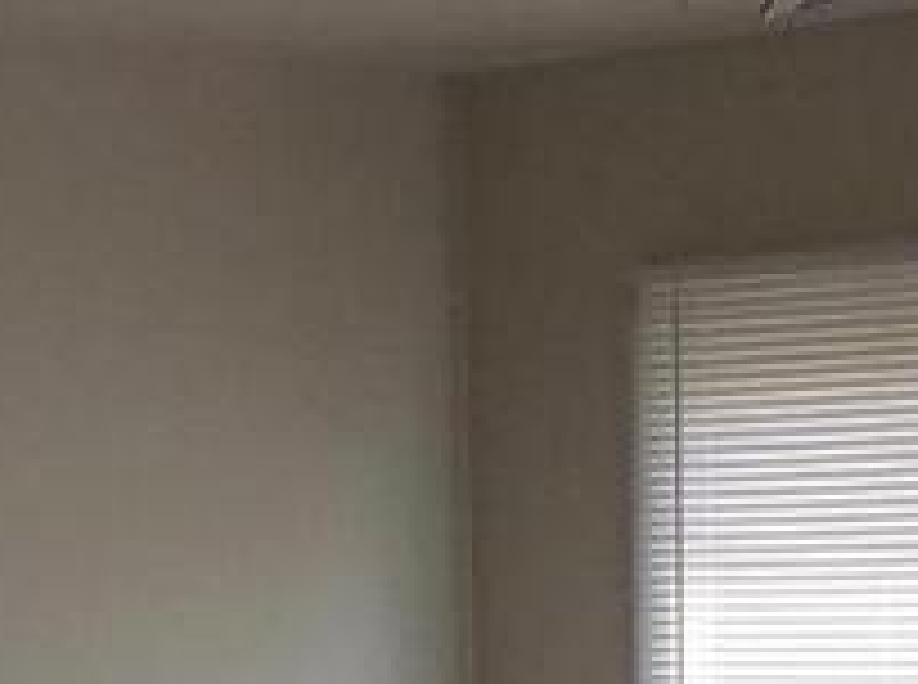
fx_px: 4260
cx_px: 400
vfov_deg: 8.7
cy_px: 1395
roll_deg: +1.8
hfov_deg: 12.3
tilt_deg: -10.0
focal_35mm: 161
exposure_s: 1/127
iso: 32
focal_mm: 3.3
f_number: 2.4
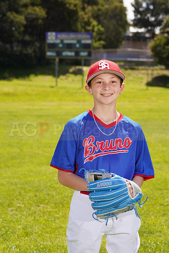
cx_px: 84
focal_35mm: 100
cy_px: 126
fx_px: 704
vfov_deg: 20.4
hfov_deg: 13.7
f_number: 9
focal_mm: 100
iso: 100
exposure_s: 1/160
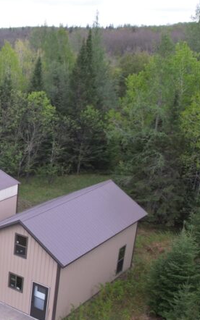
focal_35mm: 52
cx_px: -70
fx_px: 454
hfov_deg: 22.0
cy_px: 194
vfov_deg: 38.7
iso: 200
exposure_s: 1/15
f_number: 2.8
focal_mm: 8.38
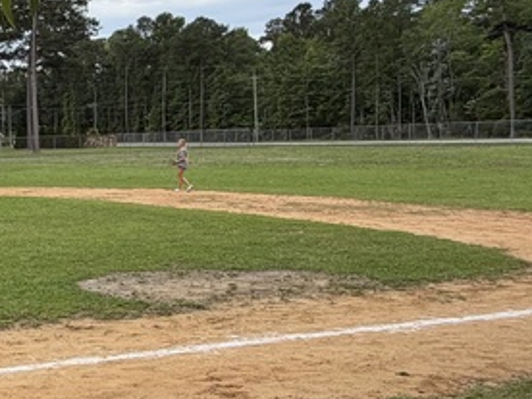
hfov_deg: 29.4
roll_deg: +2.1
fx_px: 799
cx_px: -168
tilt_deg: -1.7
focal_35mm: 52
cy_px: 177
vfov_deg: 28.0
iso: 20
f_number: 2.2
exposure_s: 1/864
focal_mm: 2.22
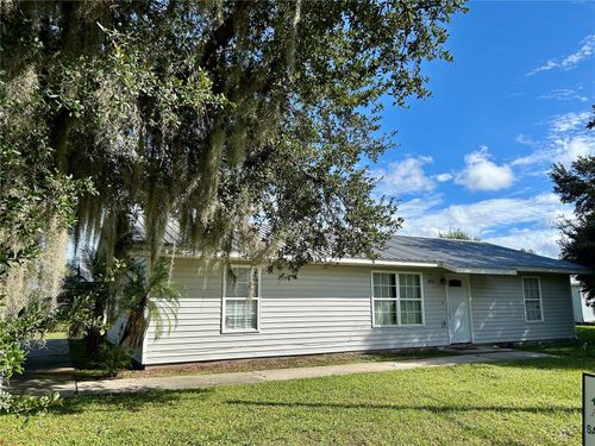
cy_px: 223
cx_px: 298
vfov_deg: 53.1
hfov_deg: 67.3
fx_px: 447
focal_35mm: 26
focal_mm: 5.7
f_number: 1.5
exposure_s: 1/3257
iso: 50
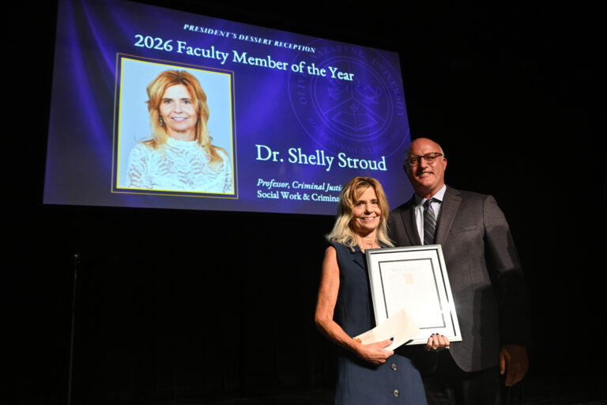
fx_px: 523
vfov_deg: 42.3
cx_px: 304
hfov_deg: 60.3
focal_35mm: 31
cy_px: 202
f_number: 4.5
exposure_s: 1/100
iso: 1600
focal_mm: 31
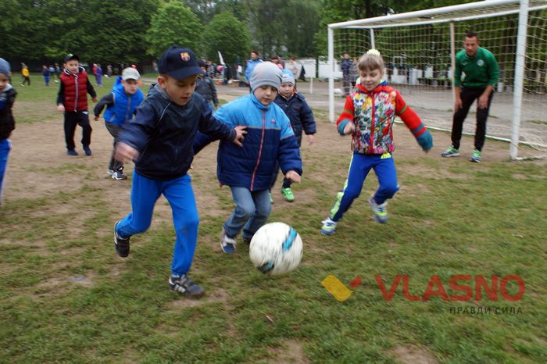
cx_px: 274
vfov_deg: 36.8
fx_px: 547
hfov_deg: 53.2
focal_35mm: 36
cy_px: 182
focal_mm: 24
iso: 100
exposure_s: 1/80
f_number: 5.6
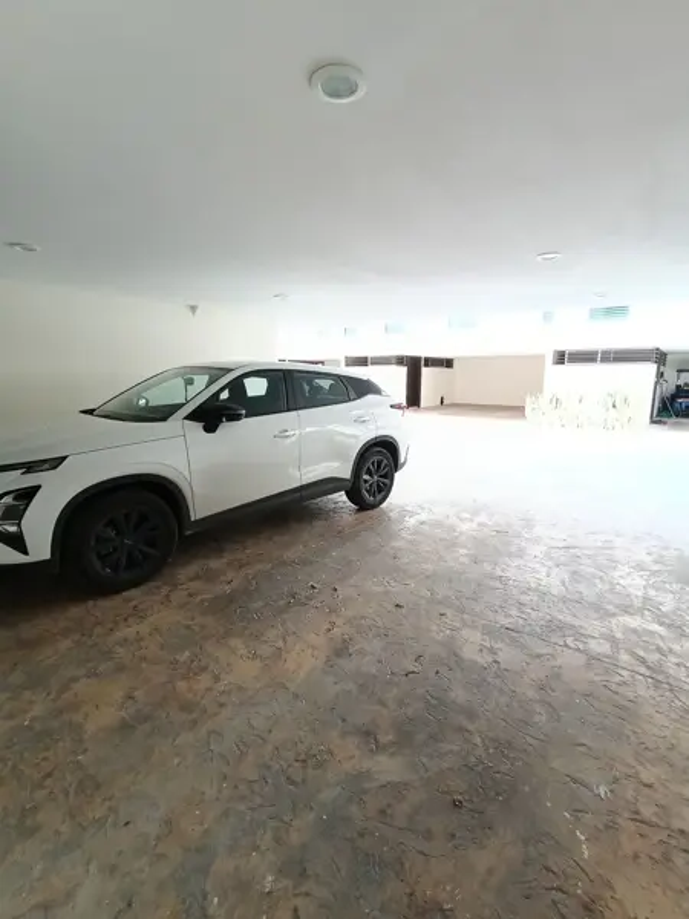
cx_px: 344
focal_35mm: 16
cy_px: 460
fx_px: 425
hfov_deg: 78.1
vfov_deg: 94.5
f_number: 2.2
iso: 125
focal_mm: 1.68
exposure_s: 1/120
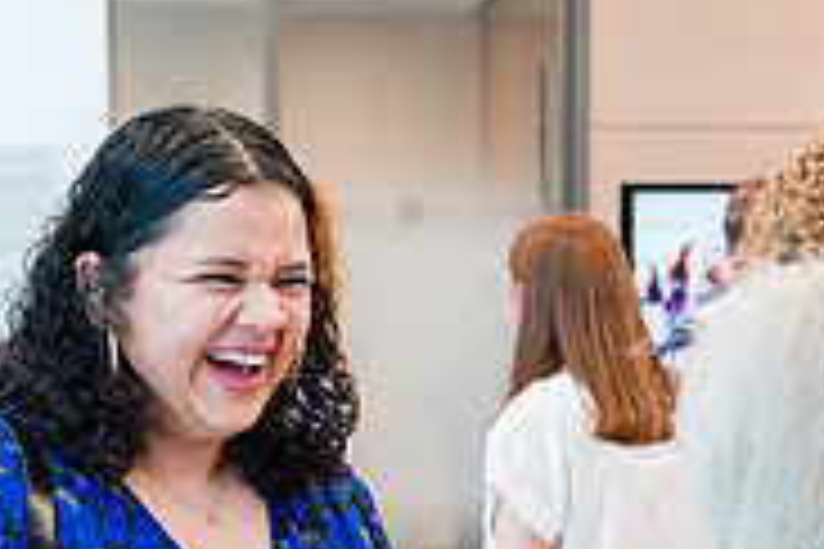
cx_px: 360
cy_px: 580
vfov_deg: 15.2
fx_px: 2014
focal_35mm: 88
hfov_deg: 23.1
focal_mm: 27.5
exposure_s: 1/200
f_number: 3.2
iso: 500
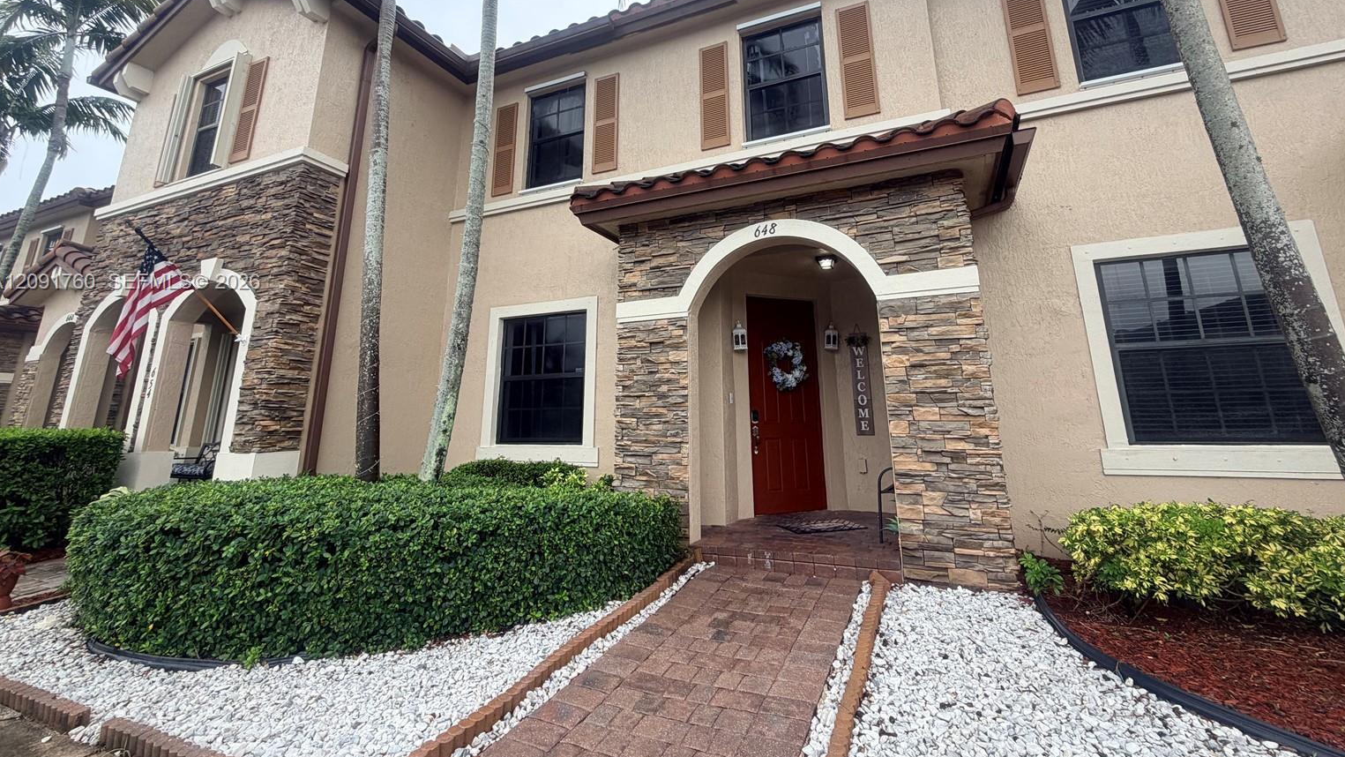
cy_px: 283
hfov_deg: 99.3
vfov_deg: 66.1
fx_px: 571
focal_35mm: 16
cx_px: 691
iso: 50
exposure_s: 1/300
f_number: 2.2
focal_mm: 2.22
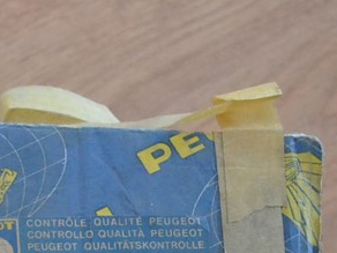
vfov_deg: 8.9
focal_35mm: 160
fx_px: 1558
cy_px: 426
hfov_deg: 11.9
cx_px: -141
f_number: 4
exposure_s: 1/40
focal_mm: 24
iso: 3200
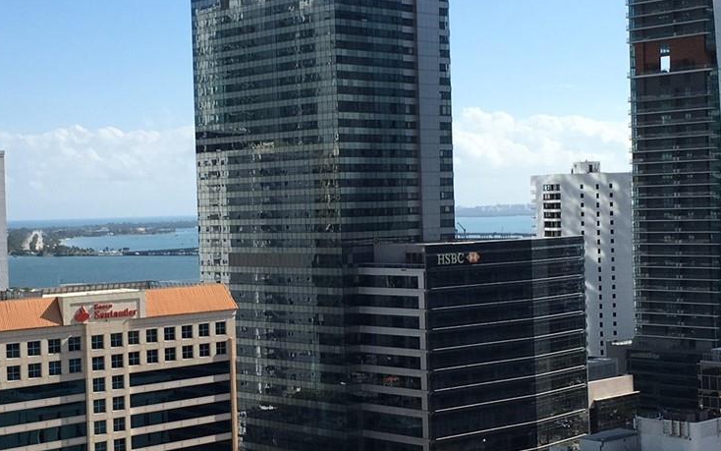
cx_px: 318
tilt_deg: -1.6
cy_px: 224
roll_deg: +0.6
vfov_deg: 19.4
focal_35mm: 67
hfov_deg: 30.6
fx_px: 1317
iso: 25
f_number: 2.2
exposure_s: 1/2198
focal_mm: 4.15
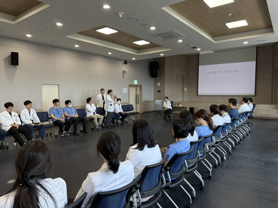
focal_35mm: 24
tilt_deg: -3.6
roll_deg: +0.3
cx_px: 139
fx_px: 193
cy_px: 104
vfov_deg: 56.8
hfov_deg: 71.6
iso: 160
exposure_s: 1/120
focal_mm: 6.76
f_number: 1.78
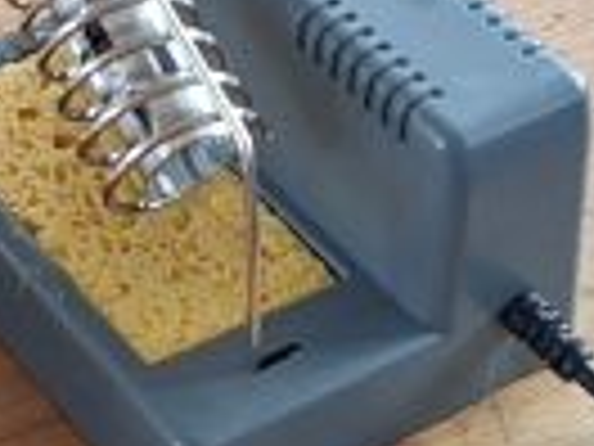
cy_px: -536
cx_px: 36
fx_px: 3072
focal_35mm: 179
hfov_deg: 11.0
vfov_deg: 7.8
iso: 160
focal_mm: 5.54
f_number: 1.8
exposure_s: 1/50
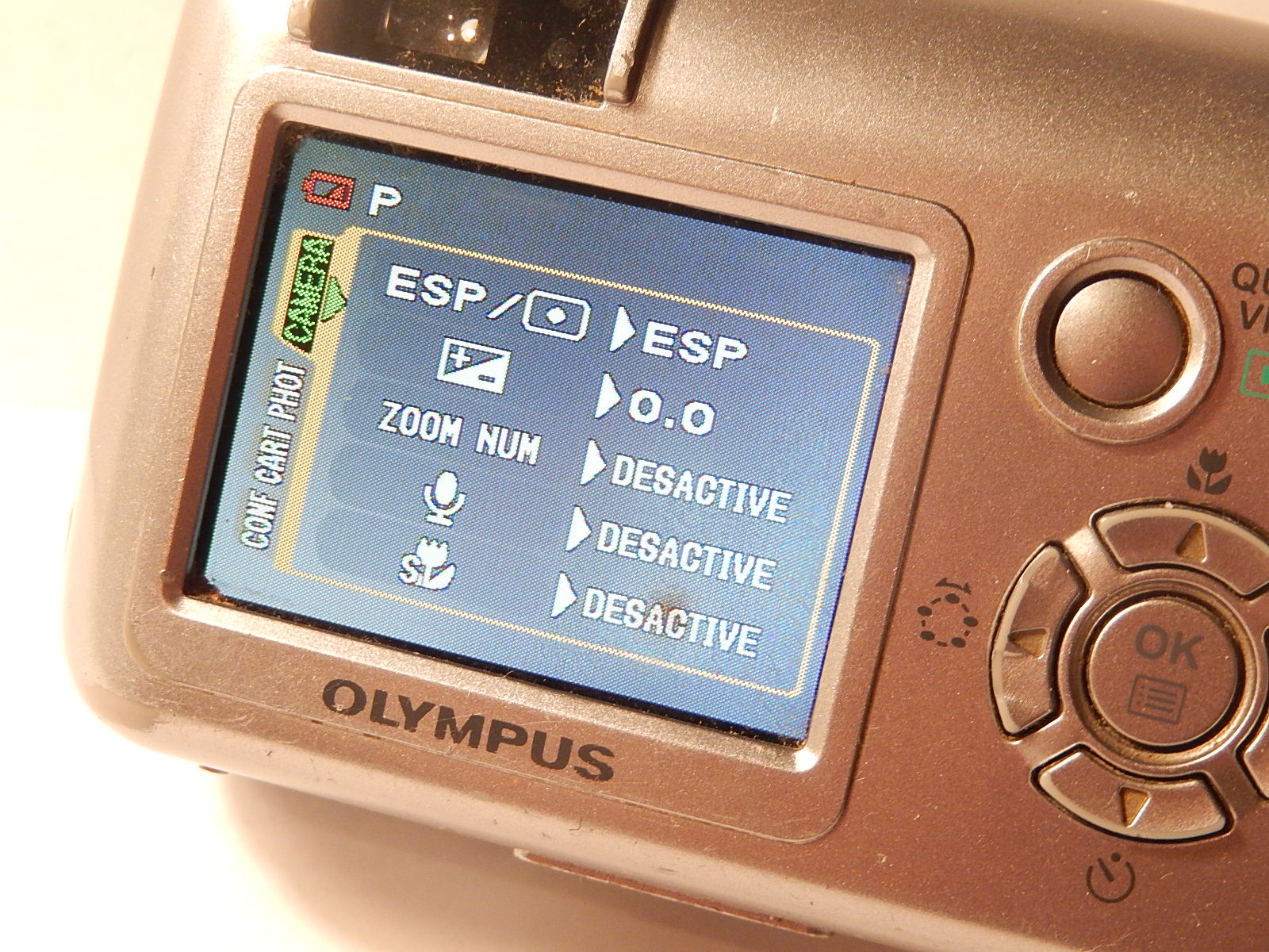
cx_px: 634
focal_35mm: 67
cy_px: 476
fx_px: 2456
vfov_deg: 21.9
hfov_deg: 29.0
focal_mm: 12
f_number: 4.8
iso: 400
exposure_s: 1/20
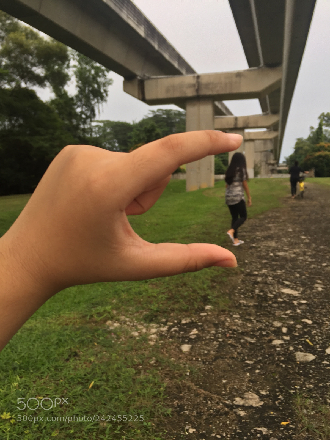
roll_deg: +0.4
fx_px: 369
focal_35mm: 29
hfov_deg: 48.2
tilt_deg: -3.9
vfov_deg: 61.7
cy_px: 220
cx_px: 165
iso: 32
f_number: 2.2
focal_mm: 4.15
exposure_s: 1/100
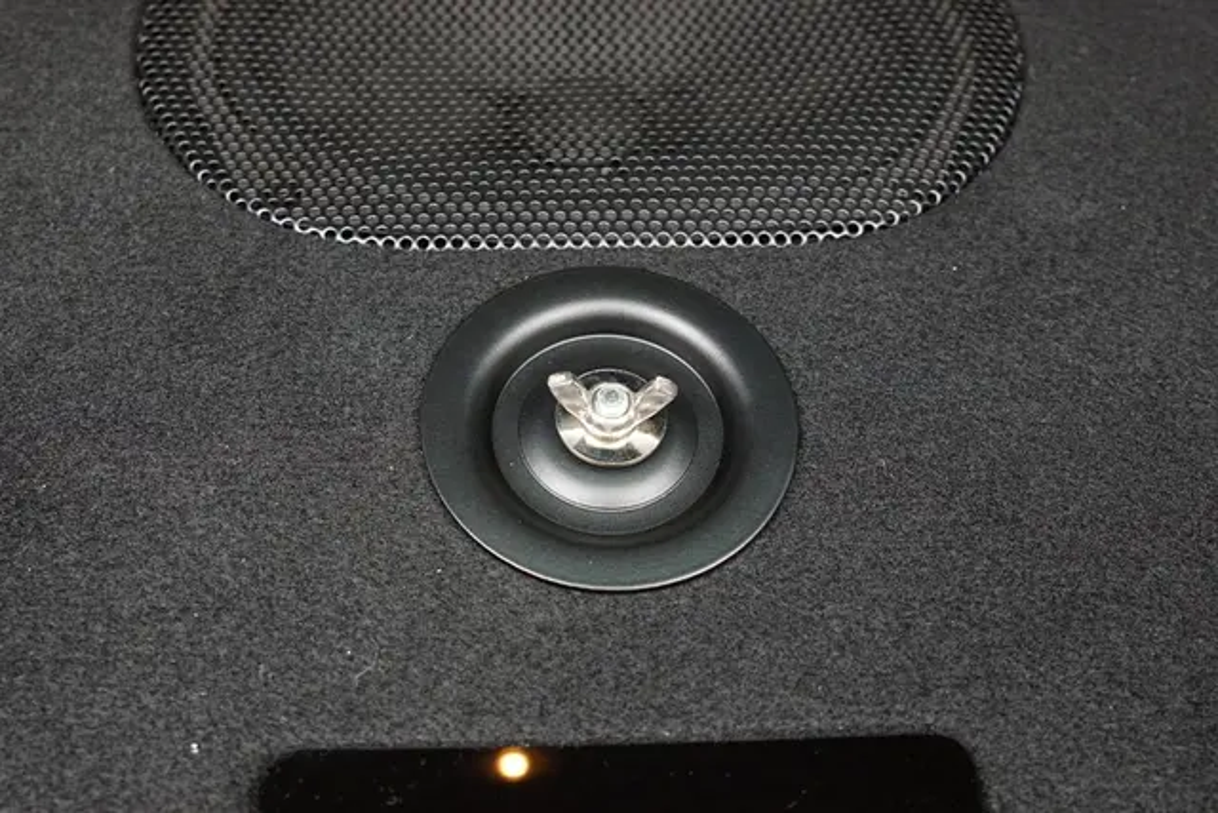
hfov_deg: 53.1
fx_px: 1218
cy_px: 406
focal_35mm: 36
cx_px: 609
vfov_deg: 36.9
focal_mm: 24
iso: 1250
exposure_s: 1/160
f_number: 4
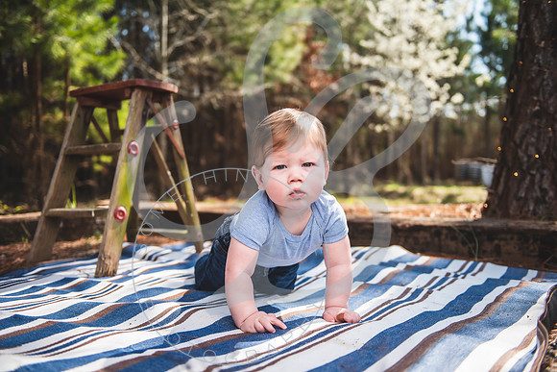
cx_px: 278
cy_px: 186
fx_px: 557
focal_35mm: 36
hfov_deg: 53.1
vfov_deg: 36.9
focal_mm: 36
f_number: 2.8
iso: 100
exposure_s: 1/1000
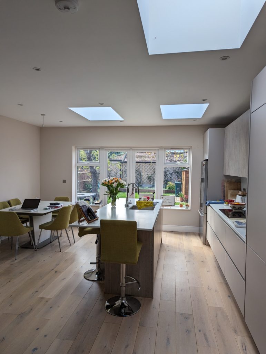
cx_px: 133
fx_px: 245
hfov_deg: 56.9
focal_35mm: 24
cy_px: 177
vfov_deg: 71.5
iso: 47
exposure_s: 1/241
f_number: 1.85
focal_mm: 6.81
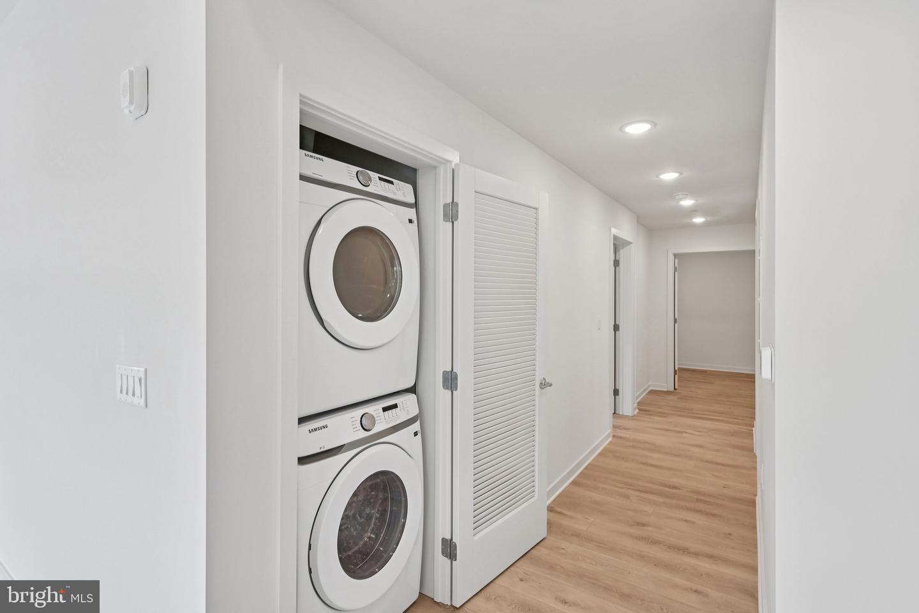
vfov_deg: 70.4
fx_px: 434
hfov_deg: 93.3
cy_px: 306
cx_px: 460
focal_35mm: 17
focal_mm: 17
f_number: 8
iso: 180
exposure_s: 1/20
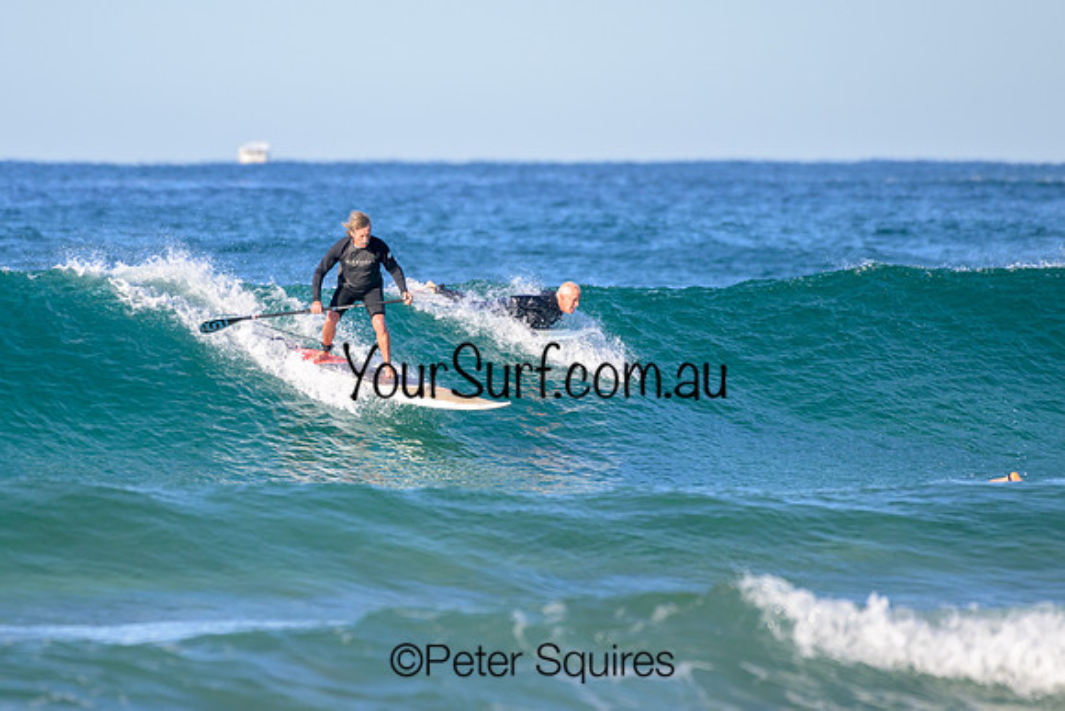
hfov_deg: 3.0
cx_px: 398
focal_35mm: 686
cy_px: 293
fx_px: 20299
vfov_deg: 2.0
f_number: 5.6
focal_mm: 500
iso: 320
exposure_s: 1/2000
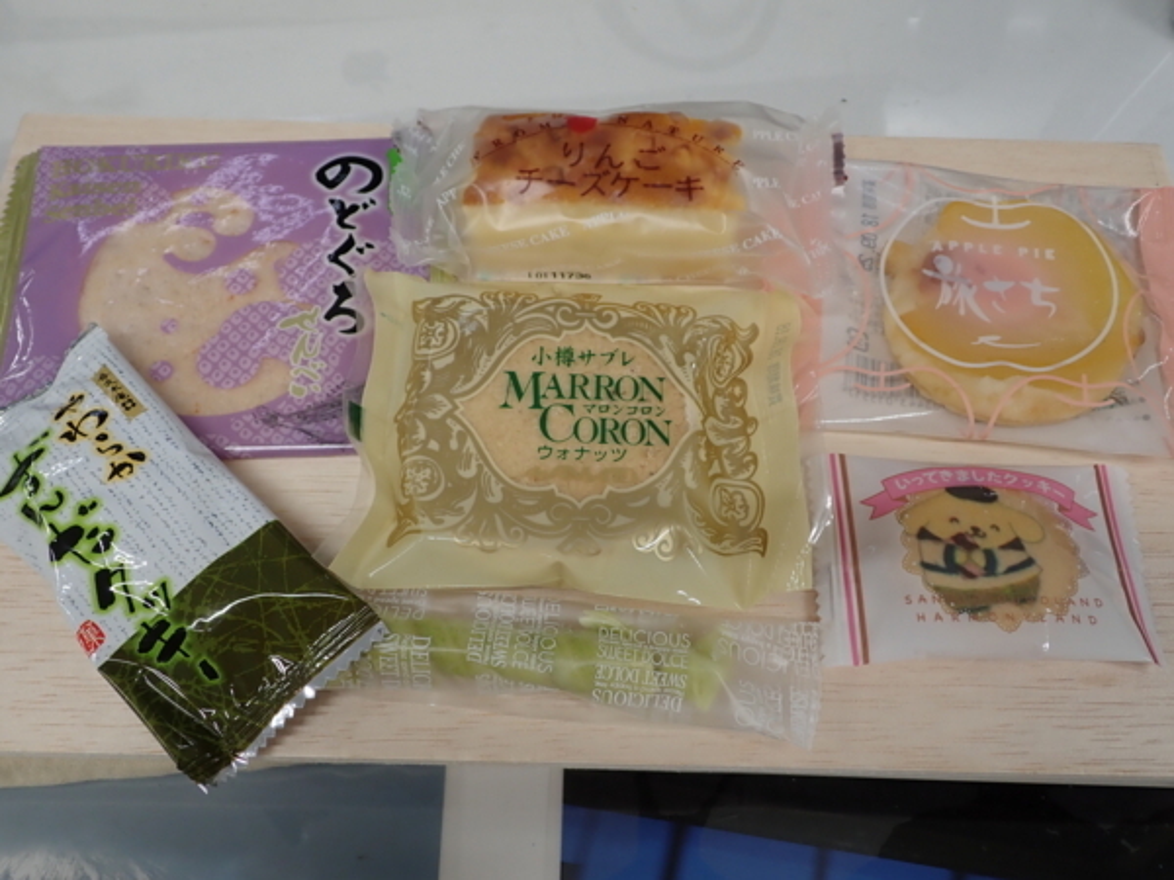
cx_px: 587
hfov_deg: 56.8
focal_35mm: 32
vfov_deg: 44.2
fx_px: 1085
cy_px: 440
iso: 100
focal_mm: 5.87
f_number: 2.4
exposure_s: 1/80
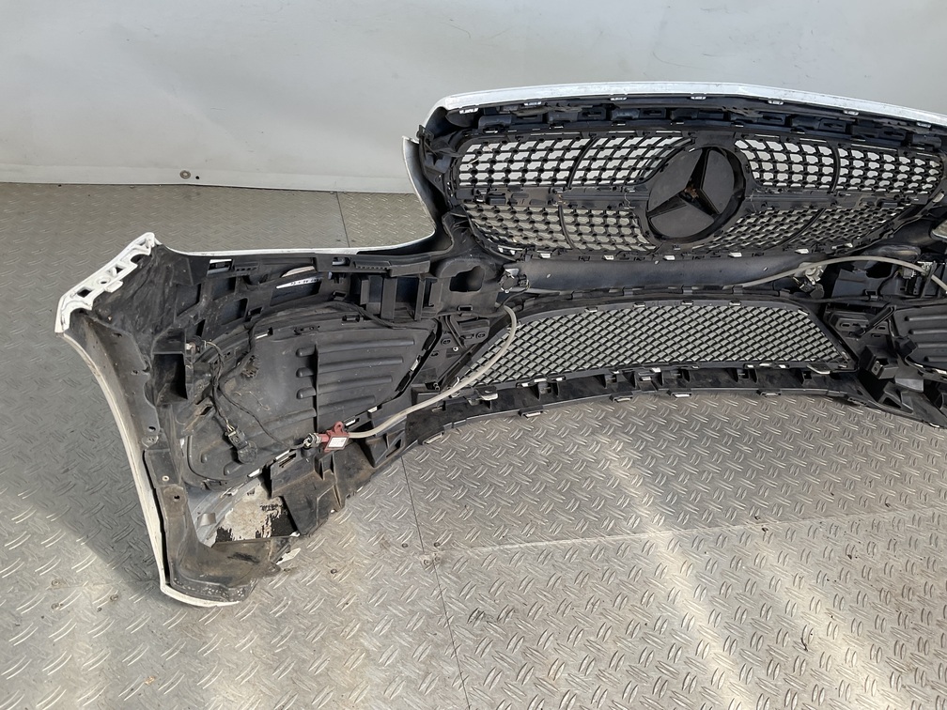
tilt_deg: -36.2
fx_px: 793
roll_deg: -12.4
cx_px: 474
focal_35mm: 29
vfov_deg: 48.2
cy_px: 355
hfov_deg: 61.7
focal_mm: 3
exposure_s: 1/173
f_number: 1.8
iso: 16
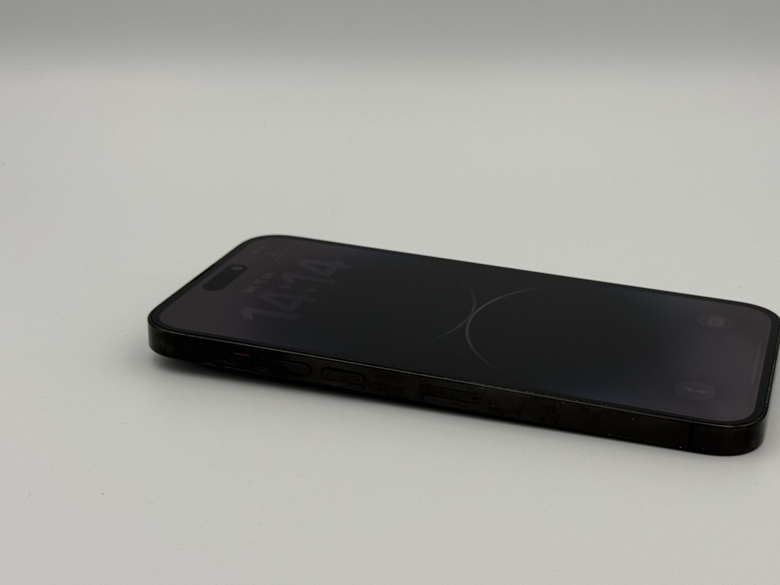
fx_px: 1284
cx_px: 450
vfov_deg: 25.7
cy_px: 275
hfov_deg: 33.7
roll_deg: -0.8
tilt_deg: -20.2
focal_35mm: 57
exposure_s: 1/1133
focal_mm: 6.76
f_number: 1.78
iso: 64
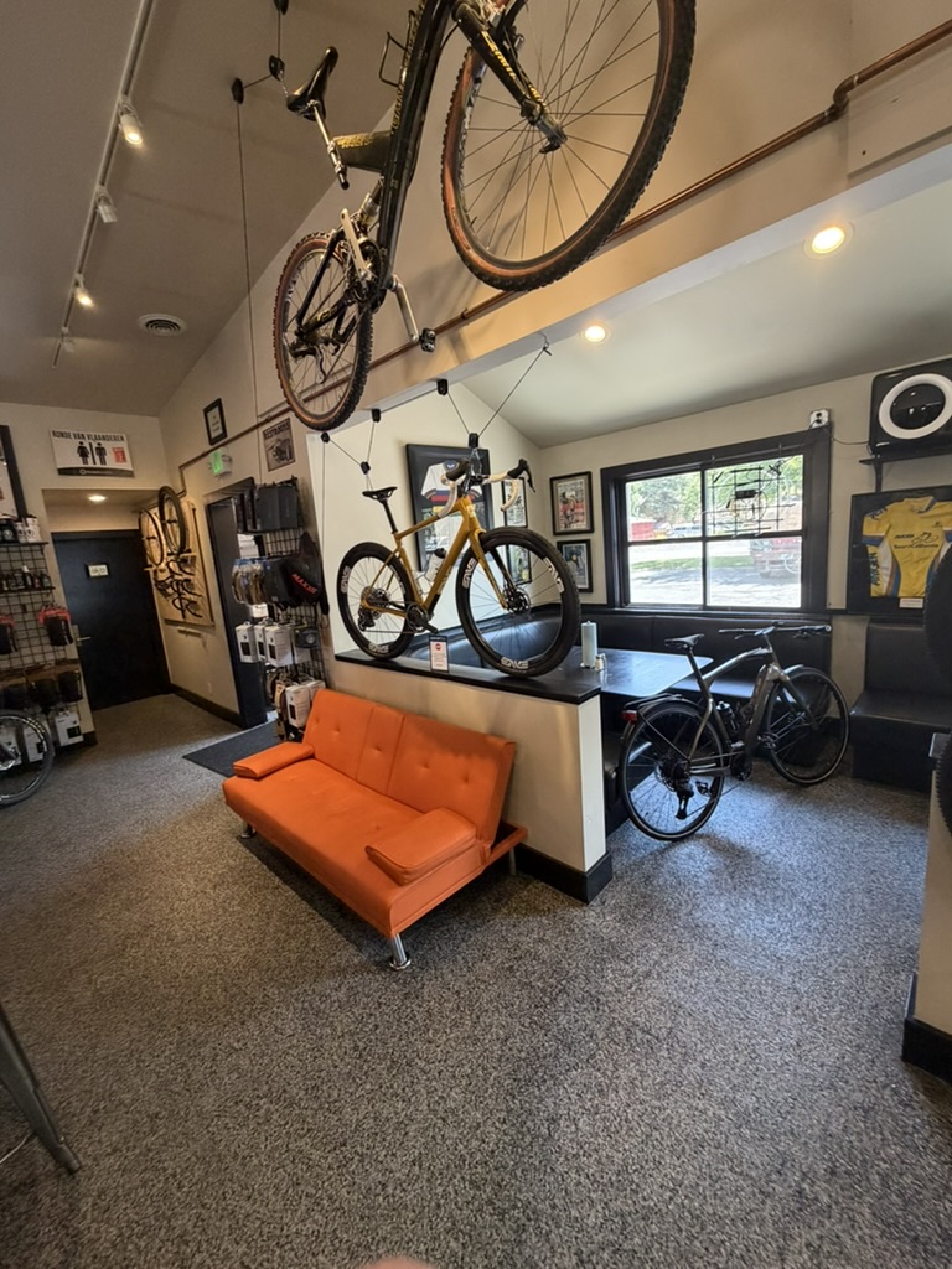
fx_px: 513
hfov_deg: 85.7
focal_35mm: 14
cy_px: 634
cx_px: 476
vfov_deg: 102.1
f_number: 2.2
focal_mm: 2.22
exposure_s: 1/60
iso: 320
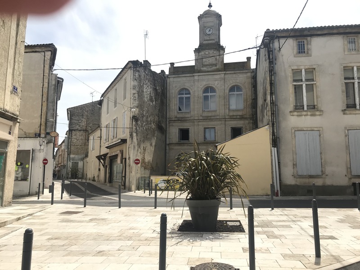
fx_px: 291
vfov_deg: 49.7
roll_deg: +0.7
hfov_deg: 63.4
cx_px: 180
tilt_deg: +8.5
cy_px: 135
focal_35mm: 28
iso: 20
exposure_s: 1/2398
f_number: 1.8
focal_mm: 3.99
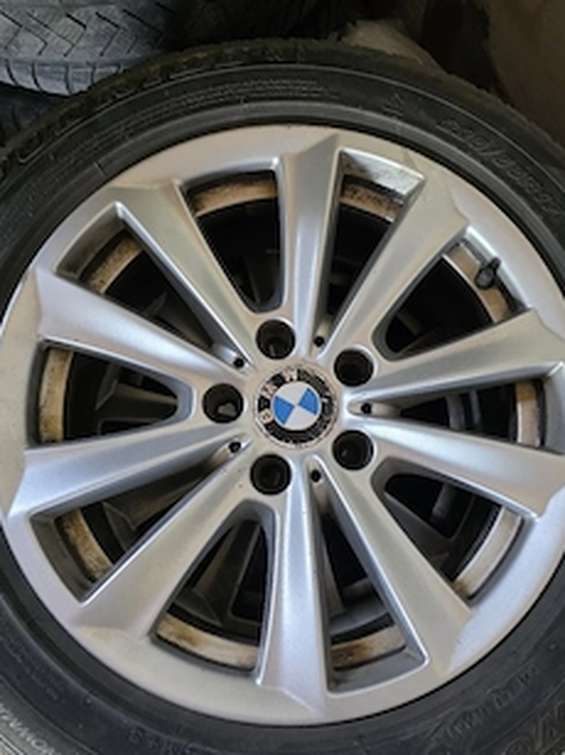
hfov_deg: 46.7
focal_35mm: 30
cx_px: 310
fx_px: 653
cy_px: 393
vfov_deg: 60.0
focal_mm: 6.3
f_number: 1.7
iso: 800
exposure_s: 1/101
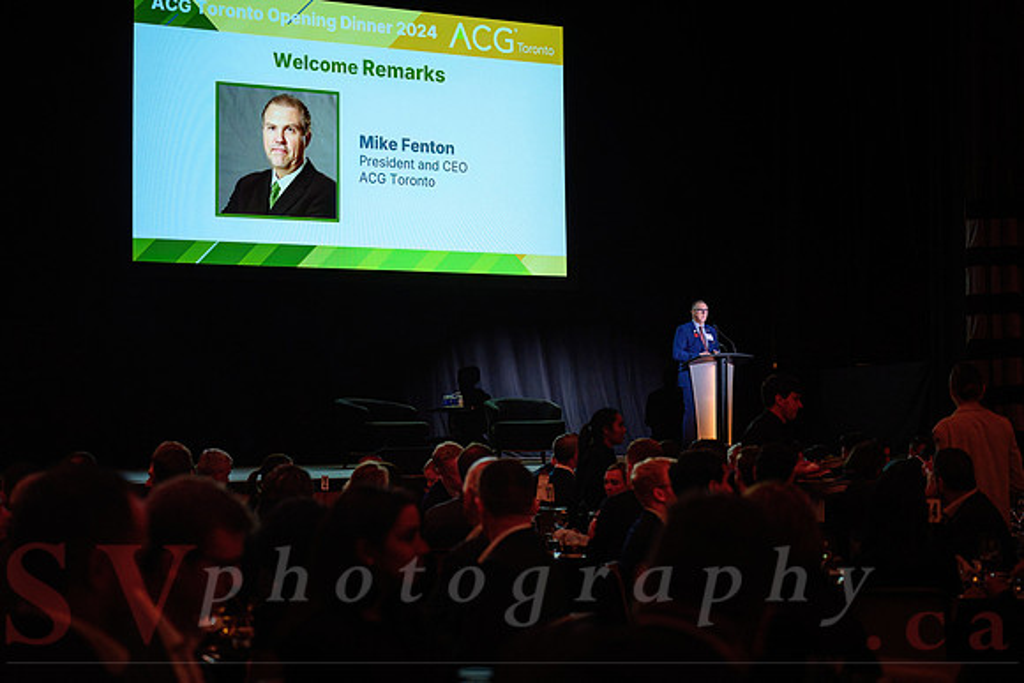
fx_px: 1906
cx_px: 512
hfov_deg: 30.1
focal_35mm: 67
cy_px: 342
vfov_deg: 20.3
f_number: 3.5
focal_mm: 67
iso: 800
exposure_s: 1/100
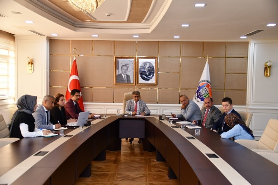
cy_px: 92
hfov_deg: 42.8
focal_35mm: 46
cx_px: 139
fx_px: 355
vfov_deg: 29.2
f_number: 4
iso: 360
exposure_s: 1/60
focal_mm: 31
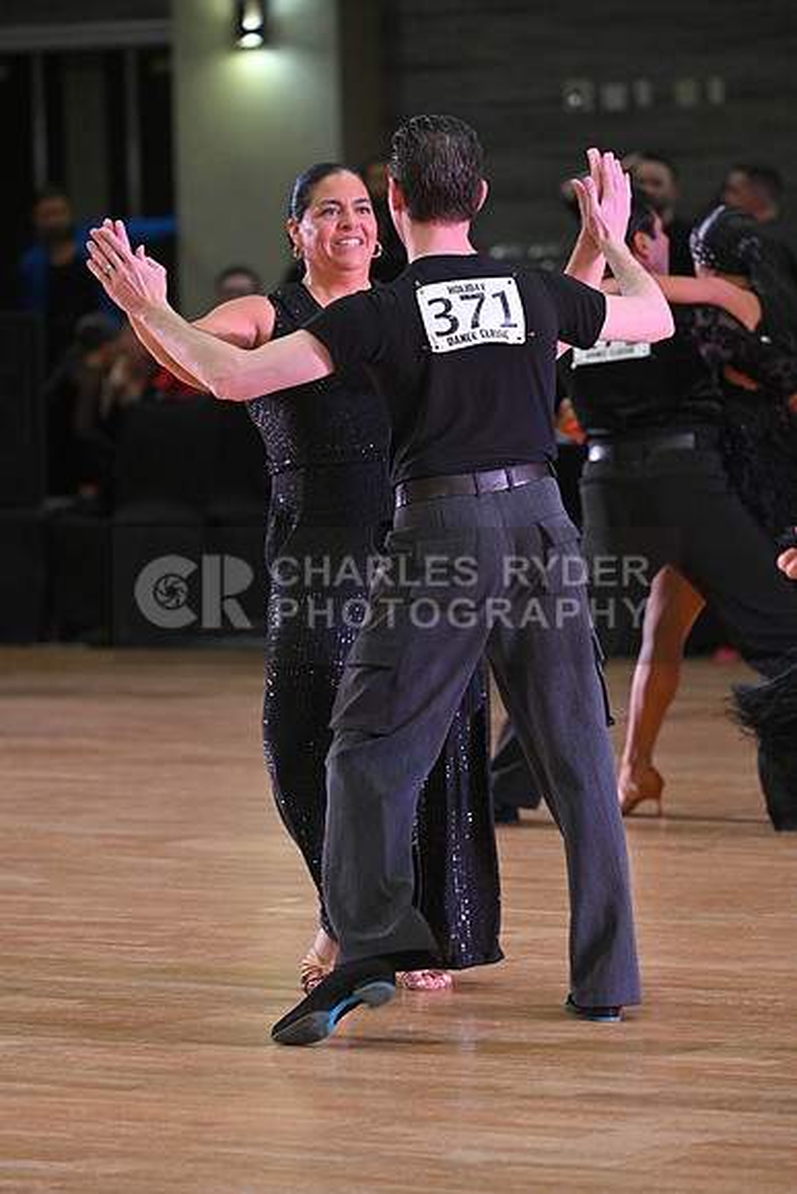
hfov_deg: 6.9
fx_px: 6637
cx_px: 398
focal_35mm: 200
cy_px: 597
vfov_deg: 10.3
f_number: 5
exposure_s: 1/320
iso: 3200
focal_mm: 200
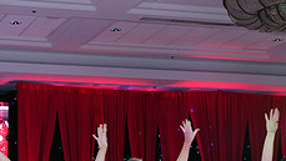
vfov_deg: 11.6
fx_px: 766
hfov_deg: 20.7
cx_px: 29
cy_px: 219
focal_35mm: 101
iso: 2500
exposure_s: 1/250
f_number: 5
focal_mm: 38
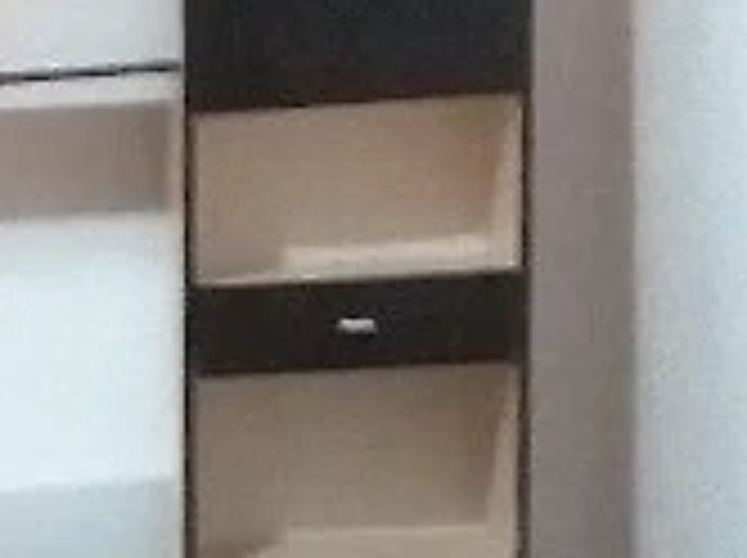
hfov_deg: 11.6
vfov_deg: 9.0
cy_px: 986
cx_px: -630
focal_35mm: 157
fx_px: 3383
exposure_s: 1/20
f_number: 1.9
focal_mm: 3.6
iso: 500
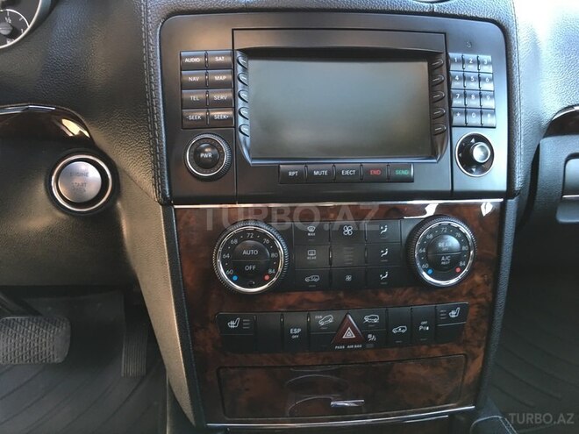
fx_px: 485
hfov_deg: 61.7
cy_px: 217
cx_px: 290
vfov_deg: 48.2
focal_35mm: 29
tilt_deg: -20.1
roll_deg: -0.6
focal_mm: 4.15
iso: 80
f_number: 2.2
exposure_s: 1/33
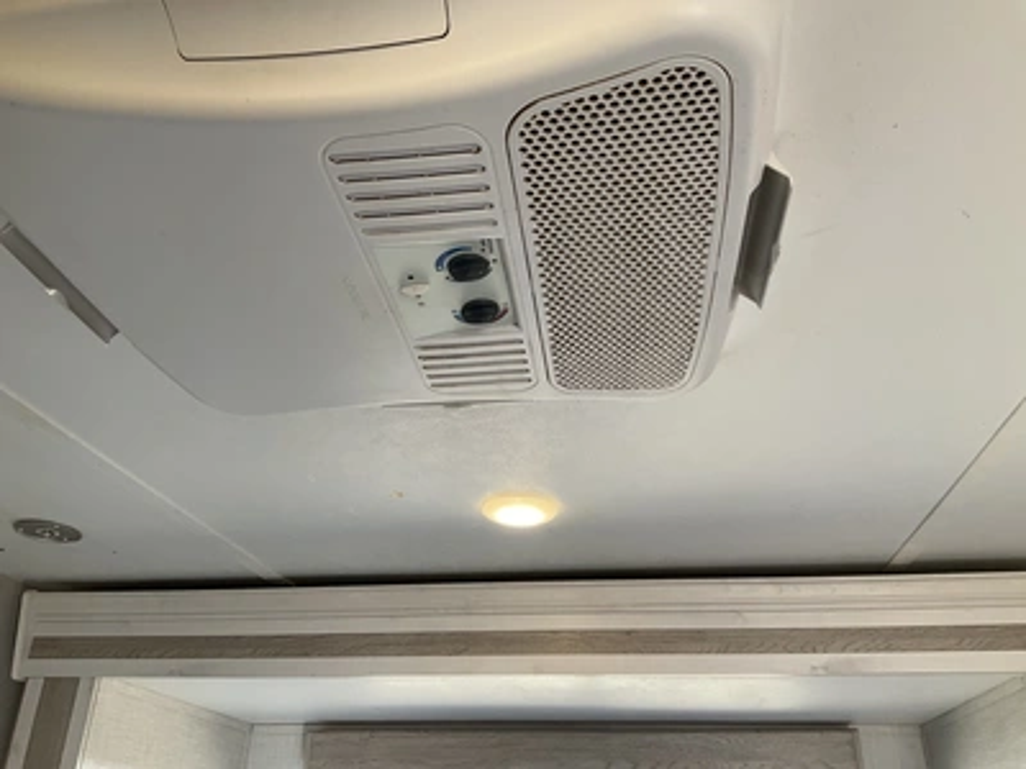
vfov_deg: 48.2
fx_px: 860
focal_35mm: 29
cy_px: 384
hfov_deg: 61.7
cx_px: 513
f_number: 1.8
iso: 40
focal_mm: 3
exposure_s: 1/122
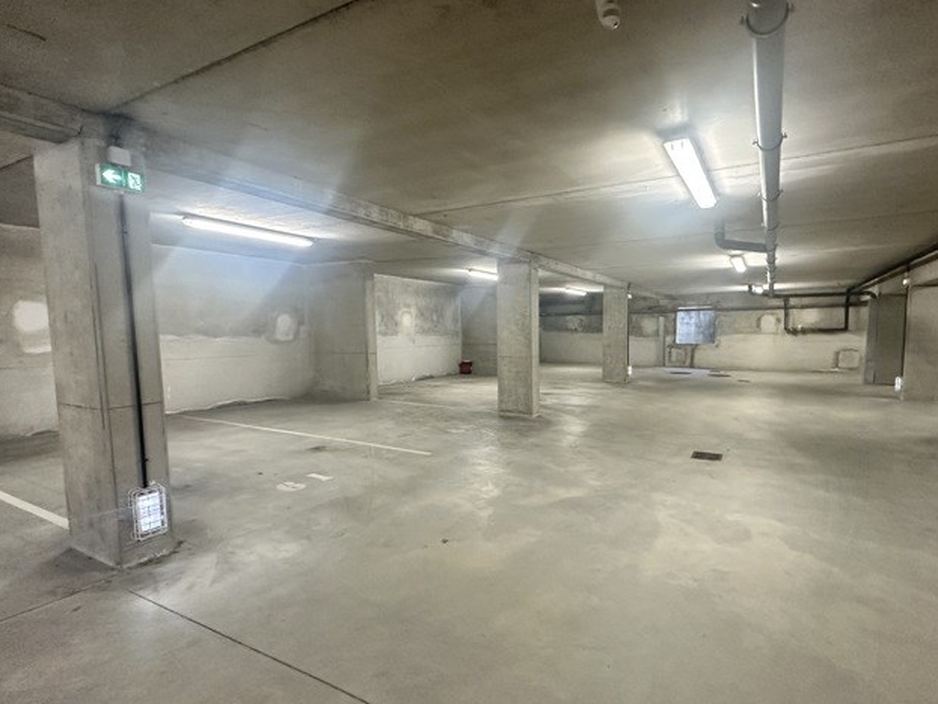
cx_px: 520
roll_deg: +0.7
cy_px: 374
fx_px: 488
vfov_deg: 71.6
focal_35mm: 18
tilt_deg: -5.5
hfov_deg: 87.4
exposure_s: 1/50
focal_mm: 2.22
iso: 400
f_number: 2.2
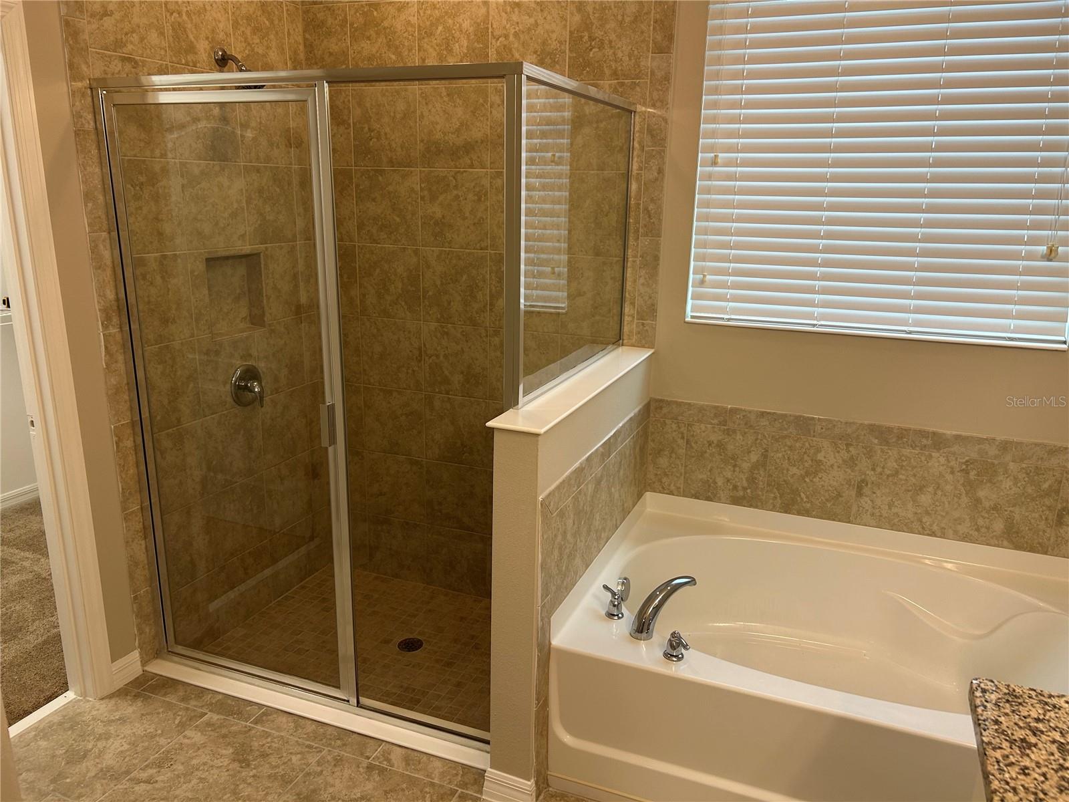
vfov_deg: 53.1
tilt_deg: -15.2
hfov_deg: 67.3
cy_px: 401
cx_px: 534
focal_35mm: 26
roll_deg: -1.0
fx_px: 803
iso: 80
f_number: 1.5
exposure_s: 1/60
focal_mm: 5.7
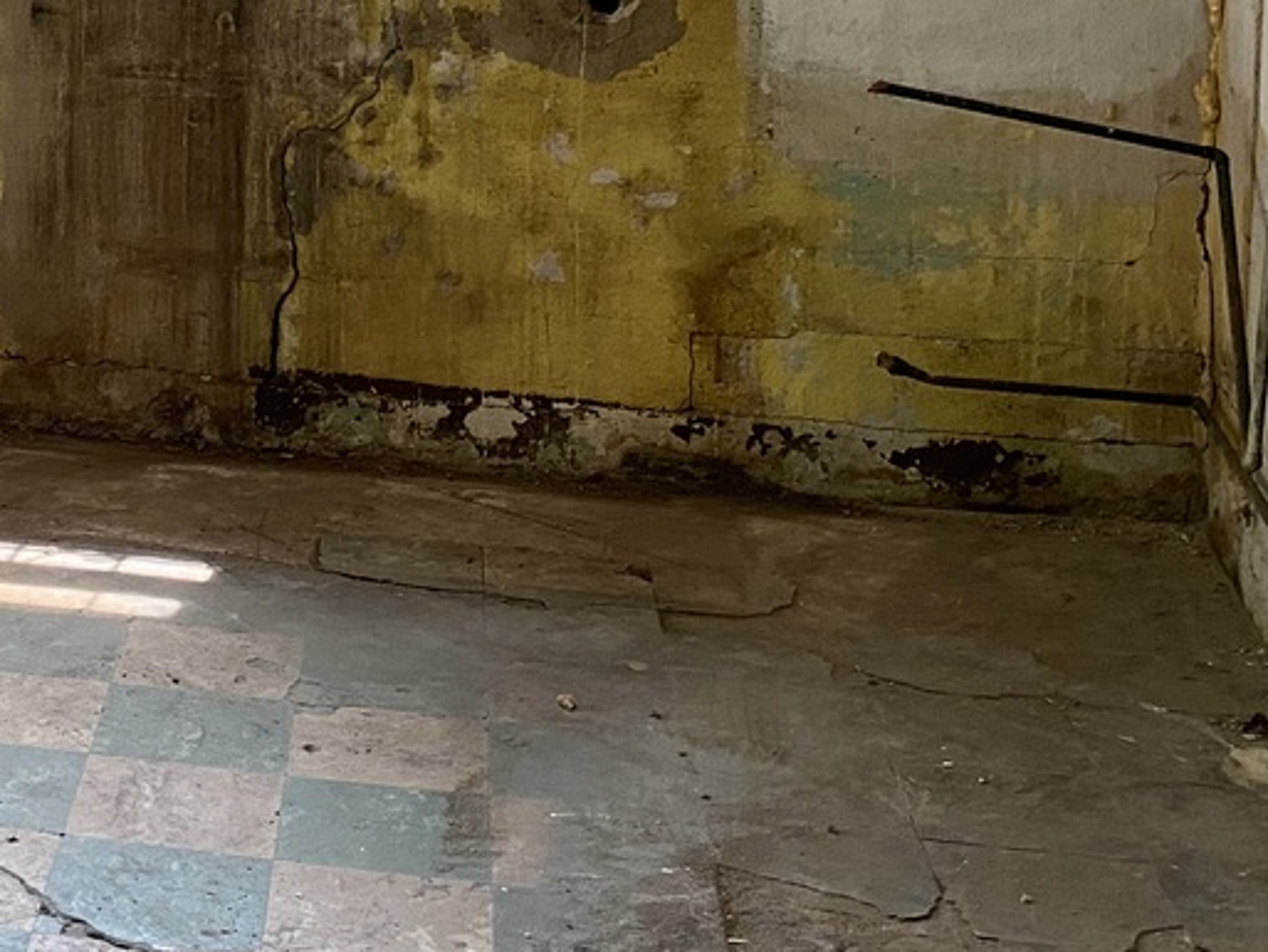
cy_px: 12
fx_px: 2675
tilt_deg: -8.4
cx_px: -255
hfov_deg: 24.2
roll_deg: +2.2
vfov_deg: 19.6
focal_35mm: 73
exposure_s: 1/92
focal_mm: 4.25
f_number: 1.8
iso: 125
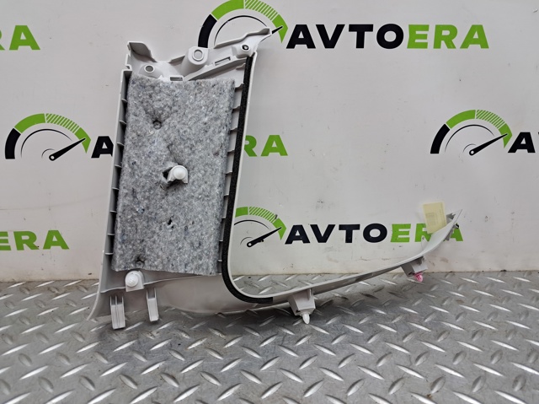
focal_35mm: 27
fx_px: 420
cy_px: 202
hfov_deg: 65.4
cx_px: 270
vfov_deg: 51.3
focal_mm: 4
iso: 80
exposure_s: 1/50
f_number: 1.8
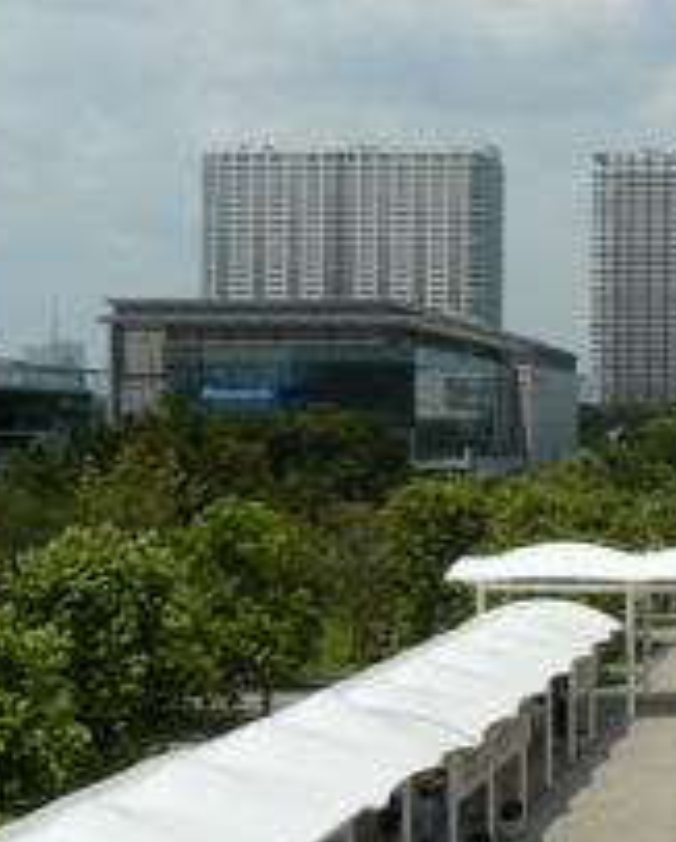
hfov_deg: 17.4
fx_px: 2071
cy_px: 543
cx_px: 871
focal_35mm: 83
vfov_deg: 22.9
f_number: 5.6
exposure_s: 1/800
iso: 100
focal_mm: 6
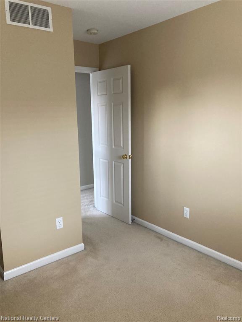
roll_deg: +1.1
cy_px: 161
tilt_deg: -8.8
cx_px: 121
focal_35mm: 28
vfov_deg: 63.4
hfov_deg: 49.7
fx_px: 261
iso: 250
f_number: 1.8
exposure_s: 1/60
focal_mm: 3.99
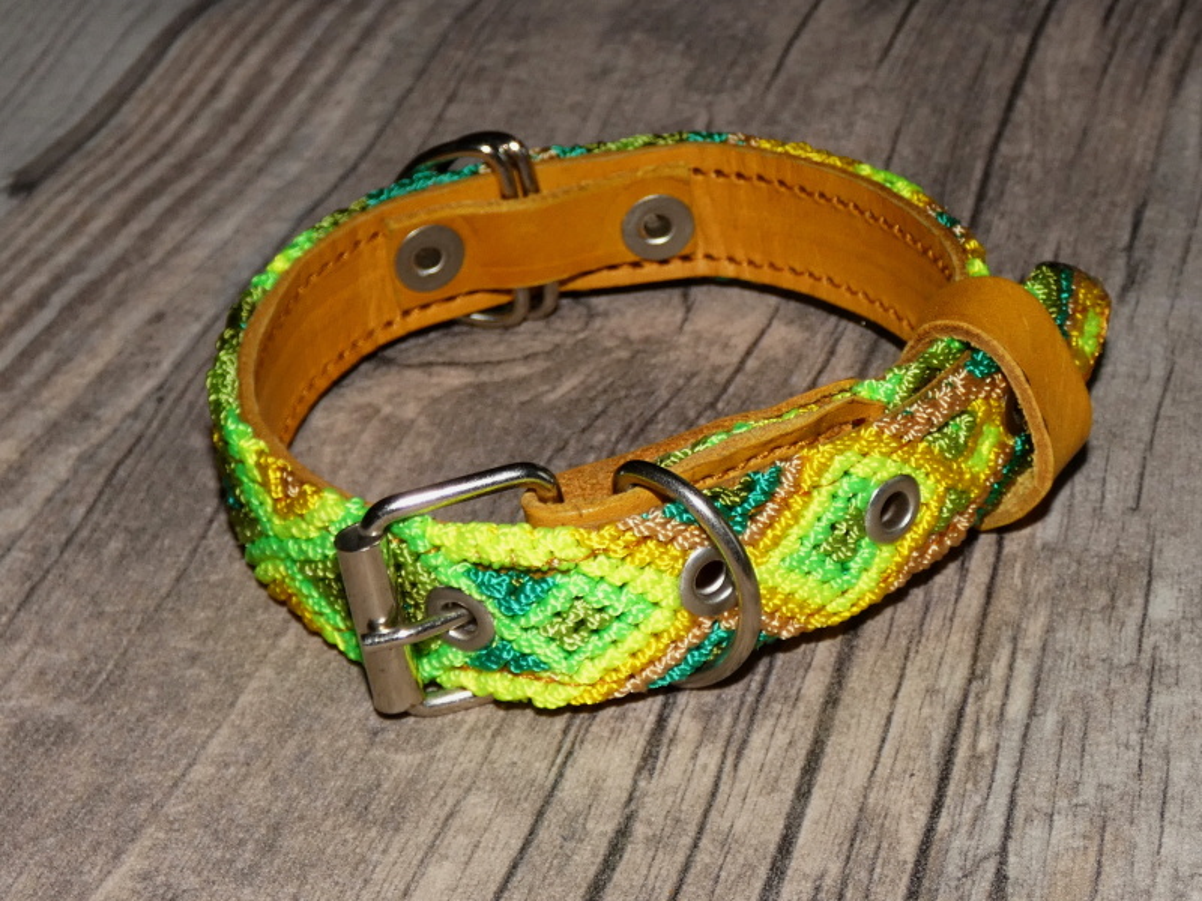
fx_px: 1667
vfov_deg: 30.3
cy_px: 450
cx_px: 601
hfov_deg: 39.7
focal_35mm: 48
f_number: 3.8
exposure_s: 1/60
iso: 125
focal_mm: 8.6
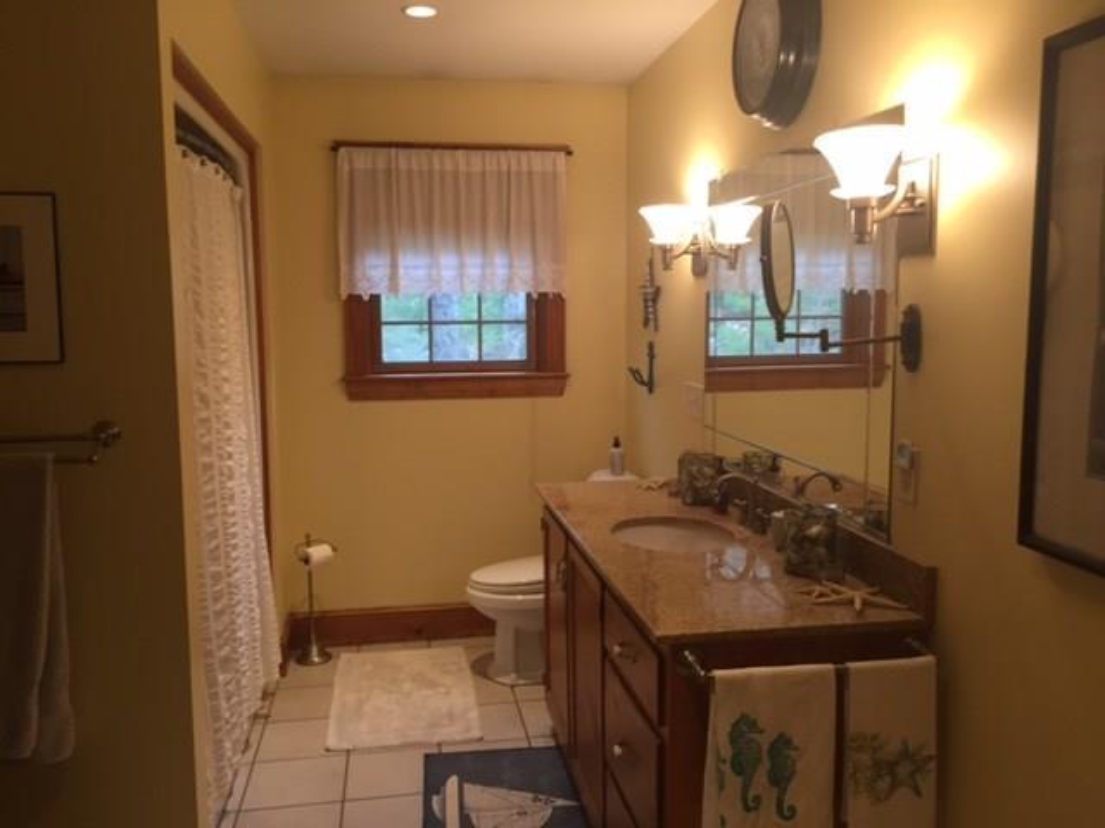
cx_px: 552
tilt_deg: -6.9
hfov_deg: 61.7
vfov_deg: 48.2
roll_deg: +0.1
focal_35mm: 29
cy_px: 414
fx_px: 926
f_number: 2.2
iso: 80
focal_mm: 4.15
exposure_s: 1/30
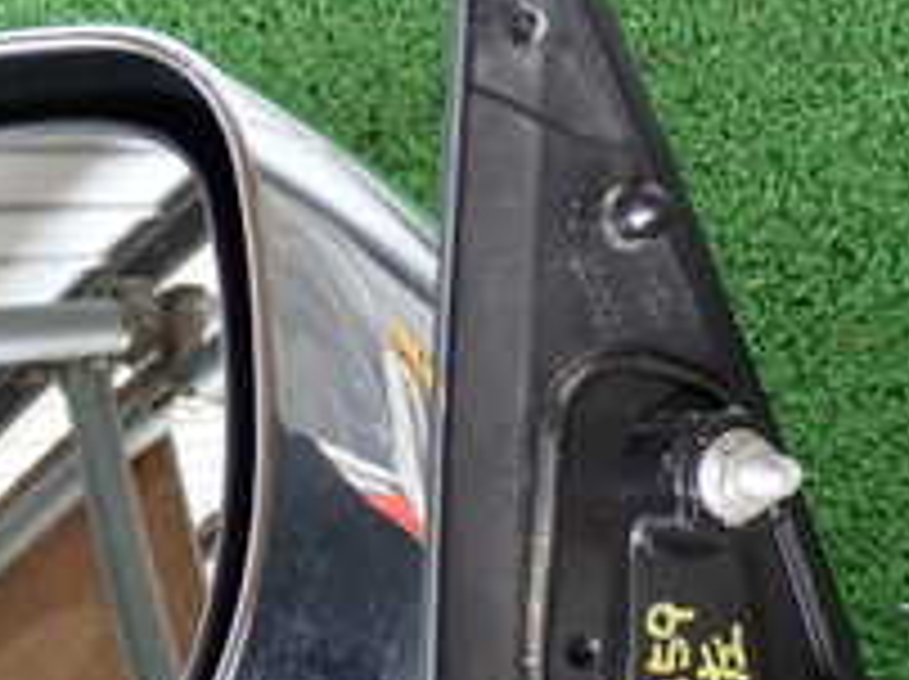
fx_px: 2806
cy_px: 608
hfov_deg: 18.3
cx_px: 243
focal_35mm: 107
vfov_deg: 13.7
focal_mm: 6.37
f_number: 2.5
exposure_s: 1/50
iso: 200
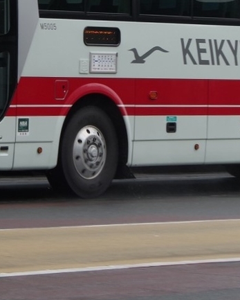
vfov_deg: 8.2
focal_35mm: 234
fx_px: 2075
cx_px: 151
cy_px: 42
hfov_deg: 6.6
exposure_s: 1/200
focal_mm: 60
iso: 400
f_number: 8
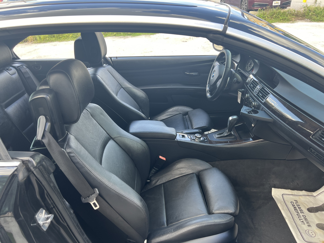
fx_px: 243
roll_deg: +4.6
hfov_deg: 67.3
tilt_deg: -29.1
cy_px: 122
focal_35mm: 26
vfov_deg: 53.1
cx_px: 162
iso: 40
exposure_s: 1/163
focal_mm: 5.7
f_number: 1.5
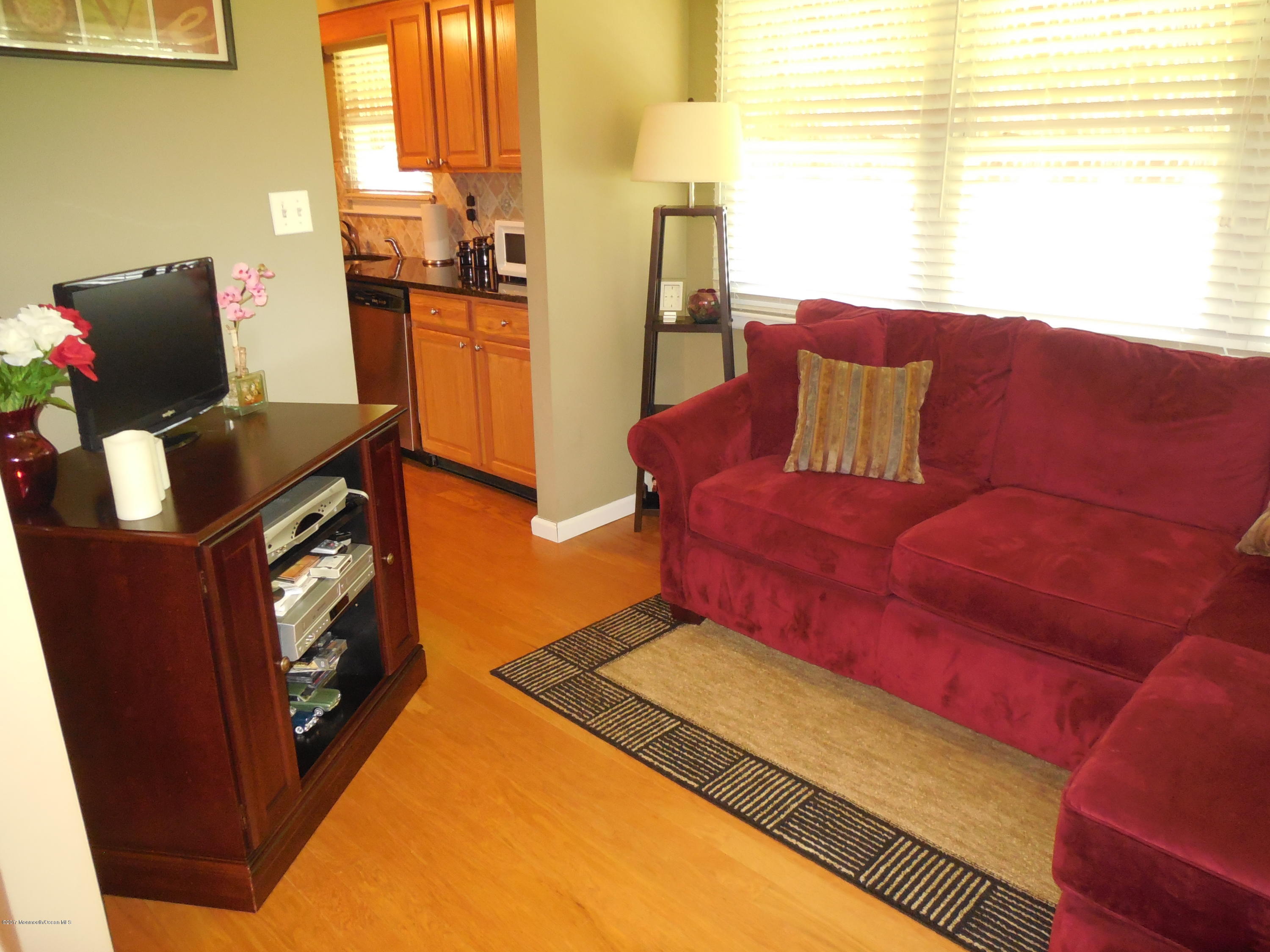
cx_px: 635
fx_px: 917
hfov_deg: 69.4
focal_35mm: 25
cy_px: 476
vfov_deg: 54.9
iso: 640
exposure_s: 1/25
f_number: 3.1
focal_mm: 4.5
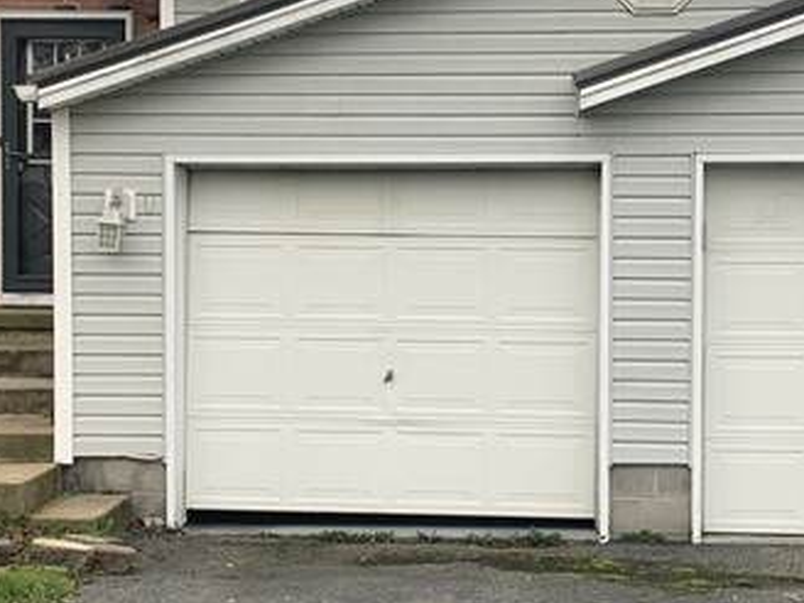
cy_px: 332
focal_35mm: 81
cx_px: 455
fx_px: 1881
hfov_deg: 24.1
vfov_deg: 18.2
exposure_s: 1/245
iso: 25
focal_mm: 4.25
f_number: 1.8
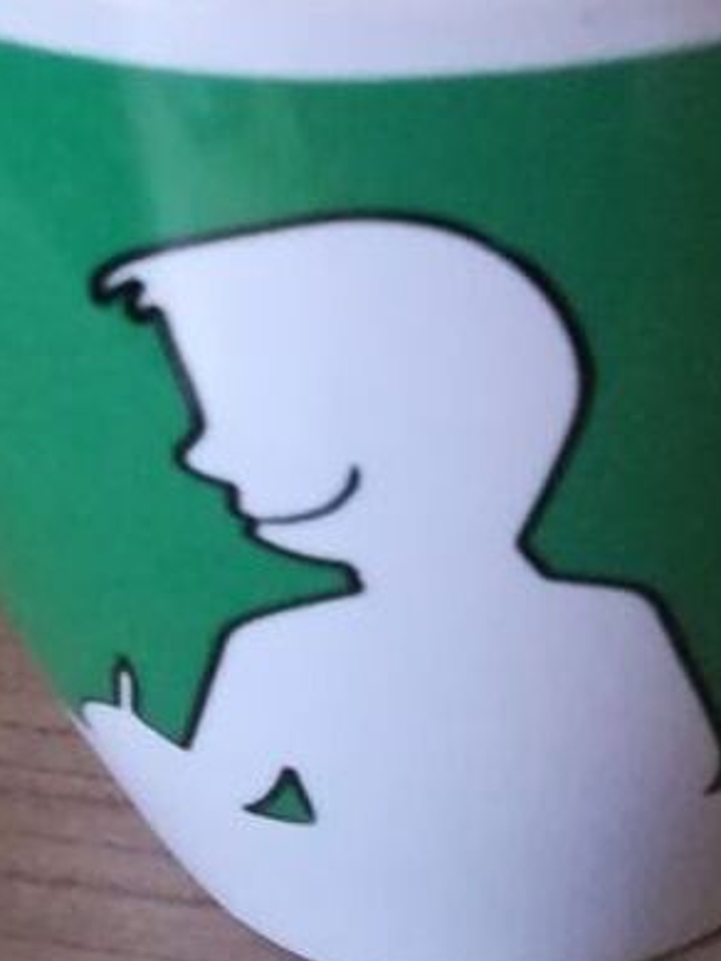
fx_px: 2470
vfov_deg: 20.8
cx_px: 753
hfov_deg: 16.2
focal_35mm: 89
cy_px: -132
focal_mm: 3.83
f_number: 2.2
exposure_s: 1/14.3
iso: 1250
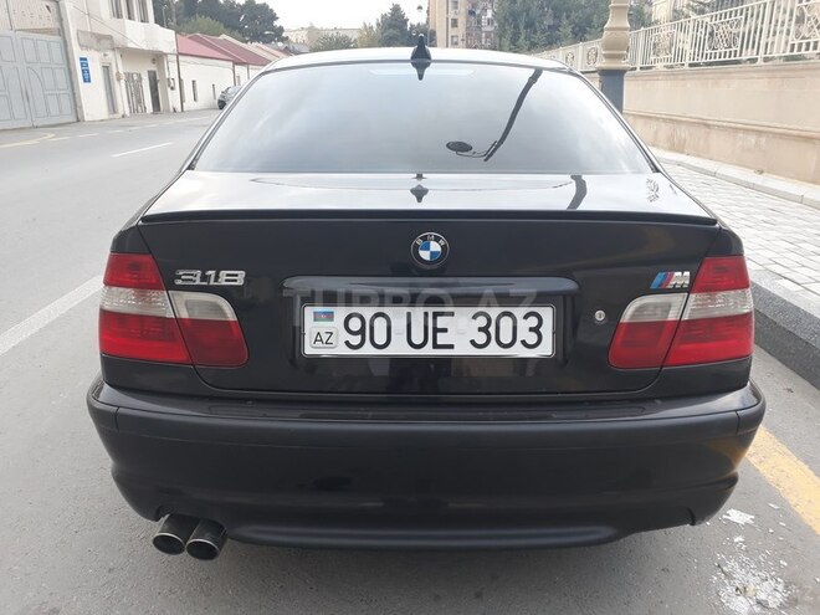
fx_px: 640
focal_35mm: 27
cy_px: 308
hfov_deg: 65.3
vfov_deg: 51.4
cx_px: 410
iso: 40
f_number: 1.9
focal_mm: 3.6
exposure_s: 1/50
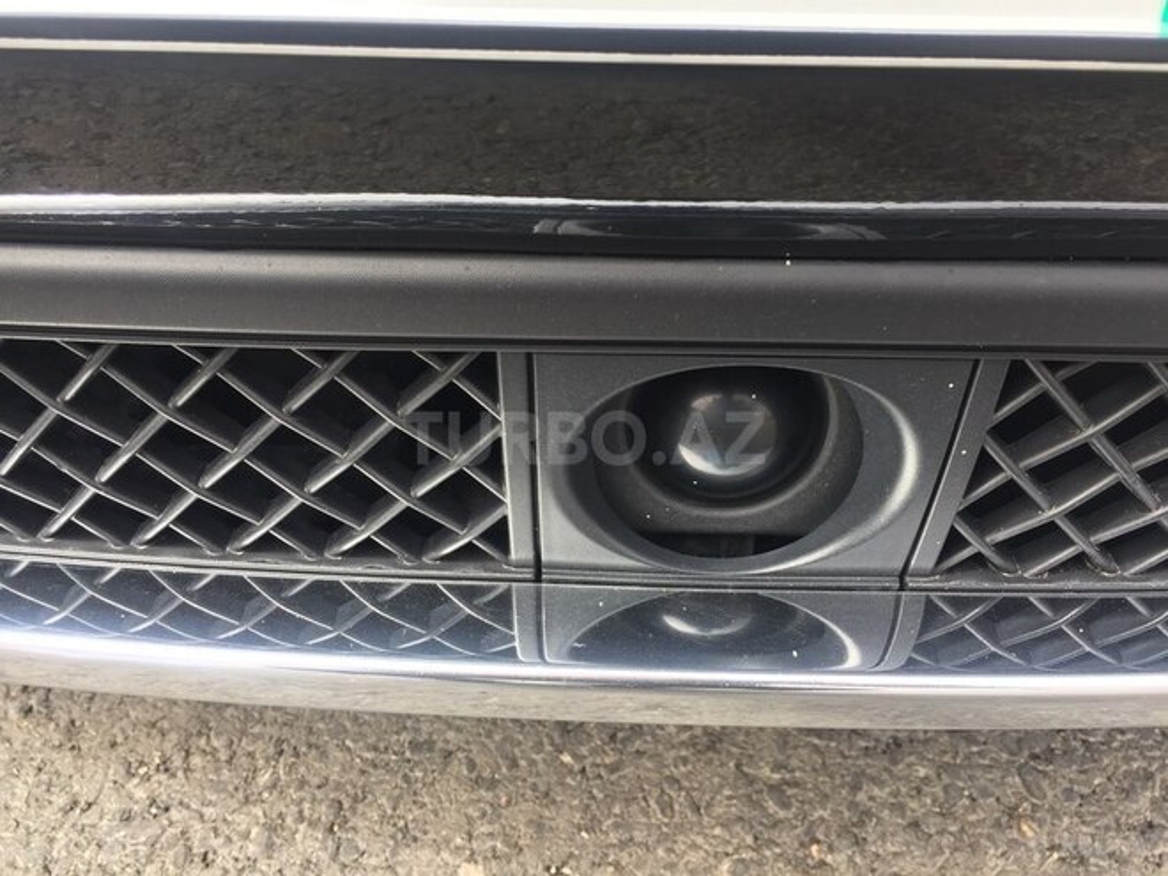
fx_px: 979
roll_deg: -3.8
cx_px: 584
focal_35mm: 29
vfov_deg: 48.2
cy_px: 438
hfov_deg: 61.7
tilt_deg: -29.5
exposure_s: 1/199
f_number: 2.2
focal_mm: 4.15
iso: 32
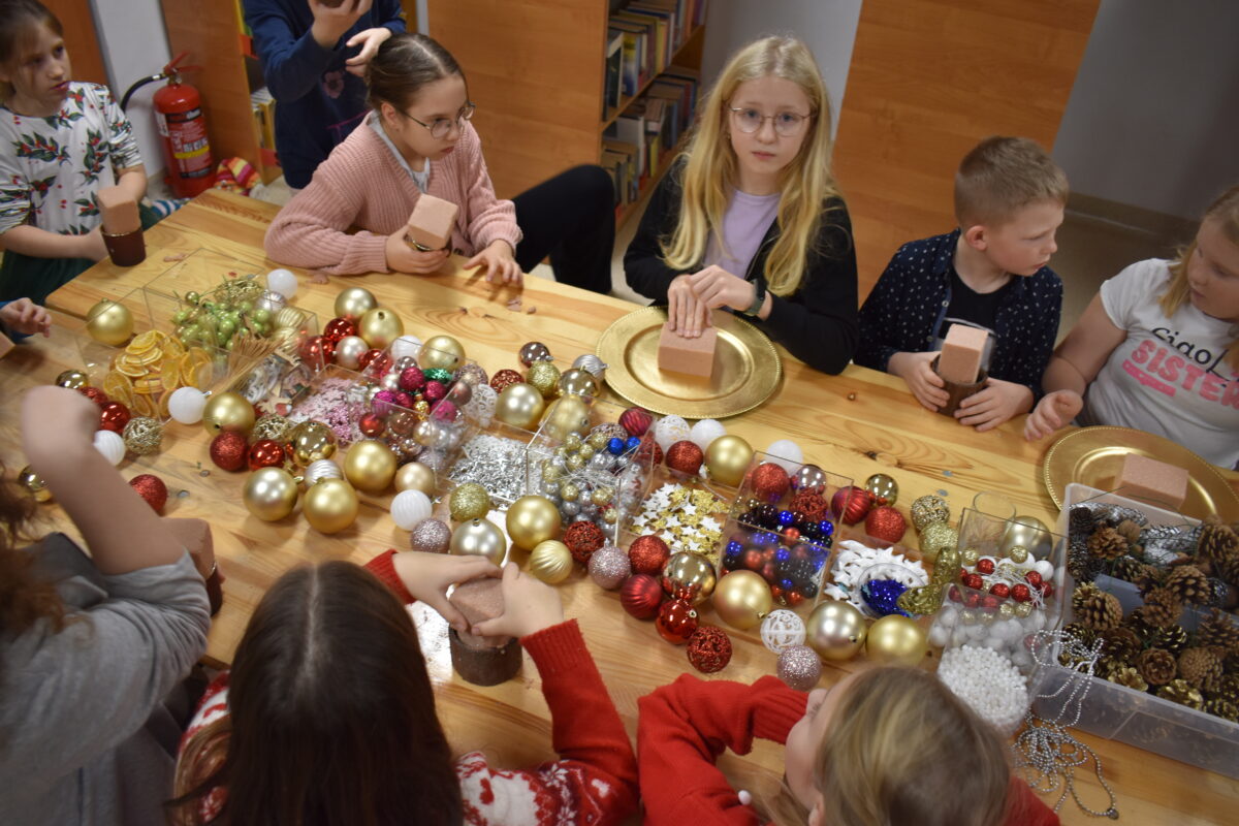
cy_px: 413
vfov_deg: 47.9
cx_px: 620
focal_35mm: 27
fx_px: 929
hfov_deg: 67.4
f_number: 4
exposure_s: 1/60
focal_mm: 18
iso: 500
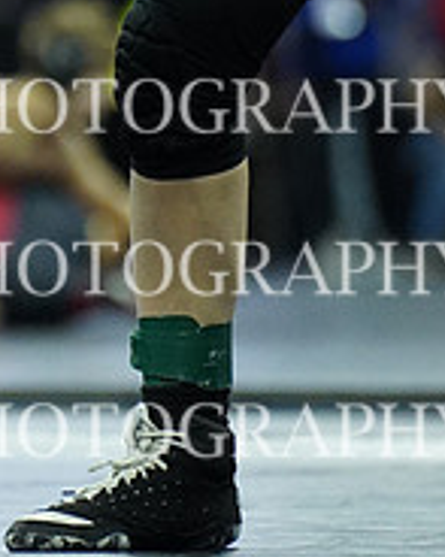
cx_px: -103
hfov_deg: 2.3
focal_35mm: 665
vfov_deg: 2.9
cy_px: -139
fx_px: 10957
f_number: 2.8
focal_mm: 150
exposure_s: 1/1250
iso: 6400
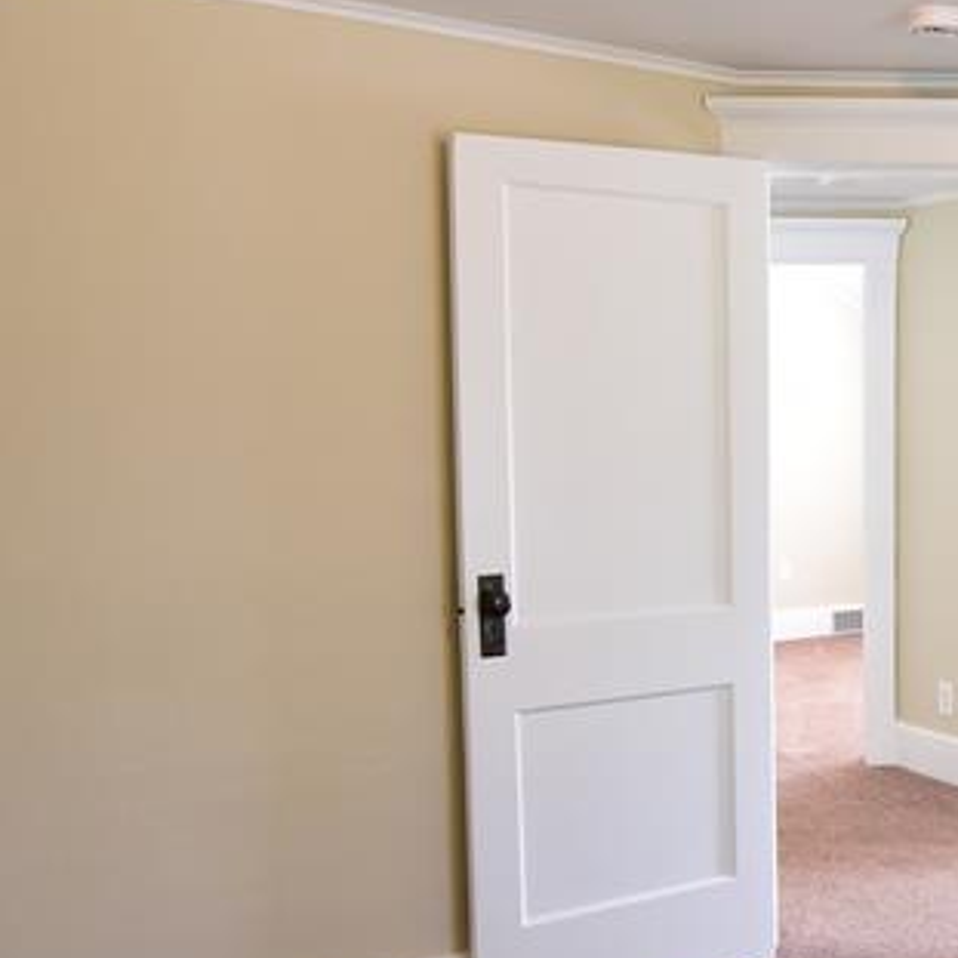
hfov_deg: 36.4
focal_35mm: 42
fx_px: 1315
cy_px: 521
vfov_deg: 40.0
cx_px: 933
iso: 400
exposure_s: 1/10
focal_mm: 10
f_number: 6.3
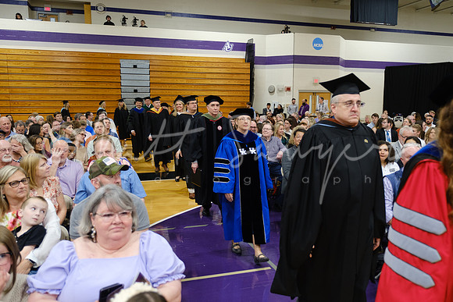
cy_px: 151
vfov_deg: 45.0
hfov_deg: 63.6
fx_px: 365
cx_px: 226
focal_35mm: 29
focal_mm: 19.4
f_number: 2.8
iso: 1600
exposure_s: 1/125
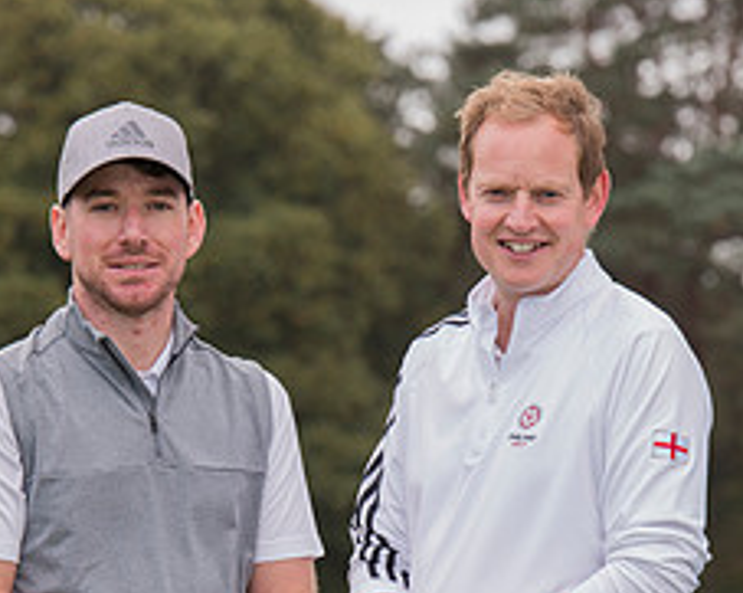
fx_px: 9224
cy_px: 585
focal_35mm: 420
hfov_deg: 4.6
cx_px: 334
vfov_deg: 3.7
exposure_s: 1/250
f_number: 7.1
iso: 400
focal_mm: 175
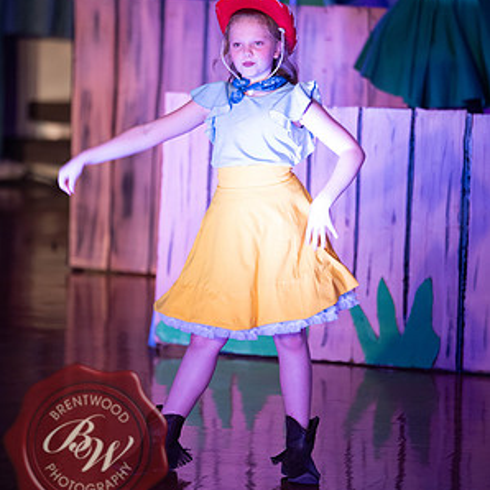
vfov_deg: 6.8
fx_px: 4116
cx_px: 245
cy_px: 187
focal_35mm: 257
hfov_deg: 6.8
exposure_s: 1/200
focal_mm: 200
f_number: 2.8
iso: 1400
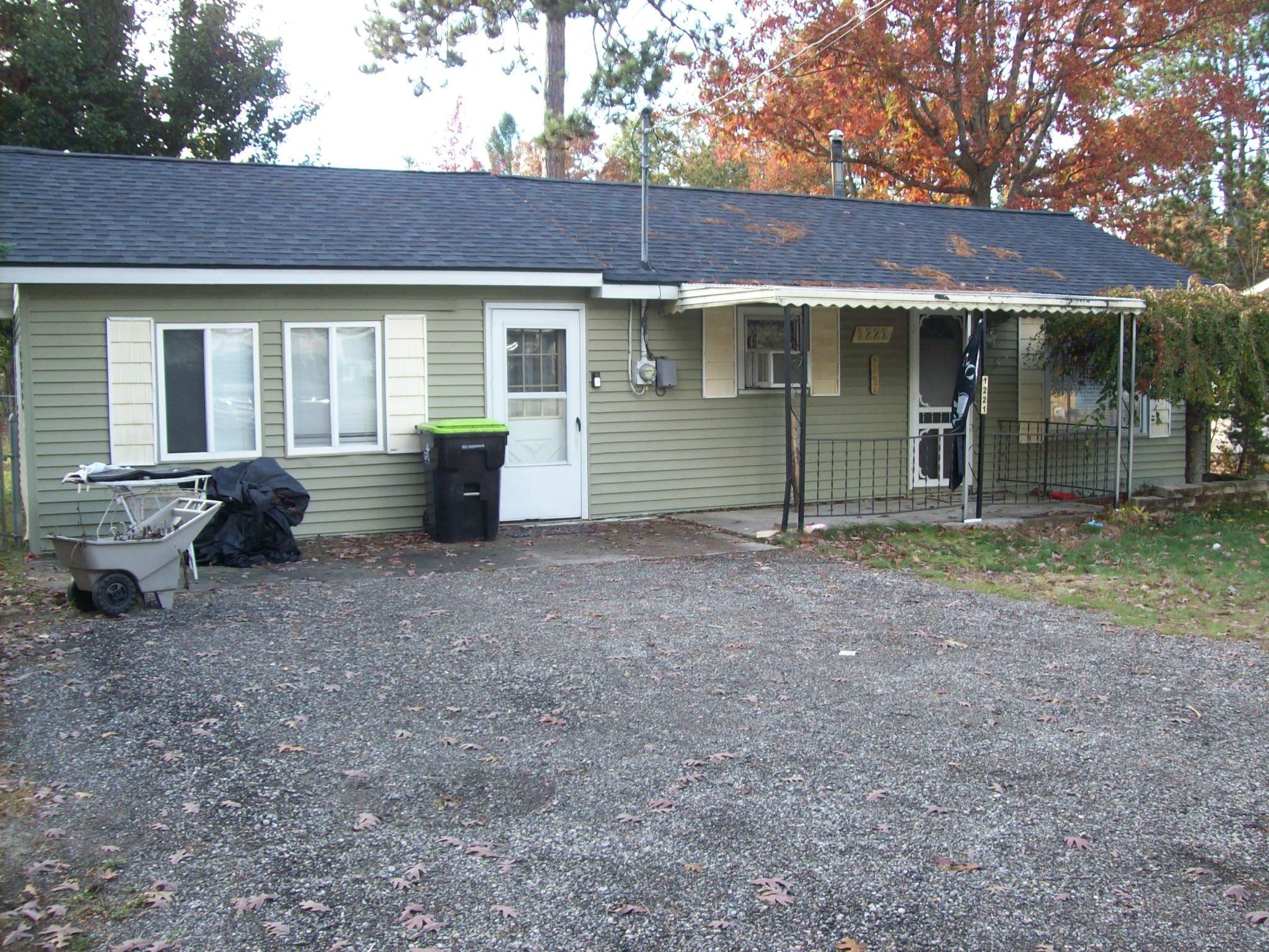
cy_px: 476
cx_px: 634
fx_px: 1320
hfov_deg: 51.4
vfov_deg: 39.7
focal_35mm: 36
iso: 80
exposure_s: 1/98.3
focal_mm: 6
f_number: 2.7
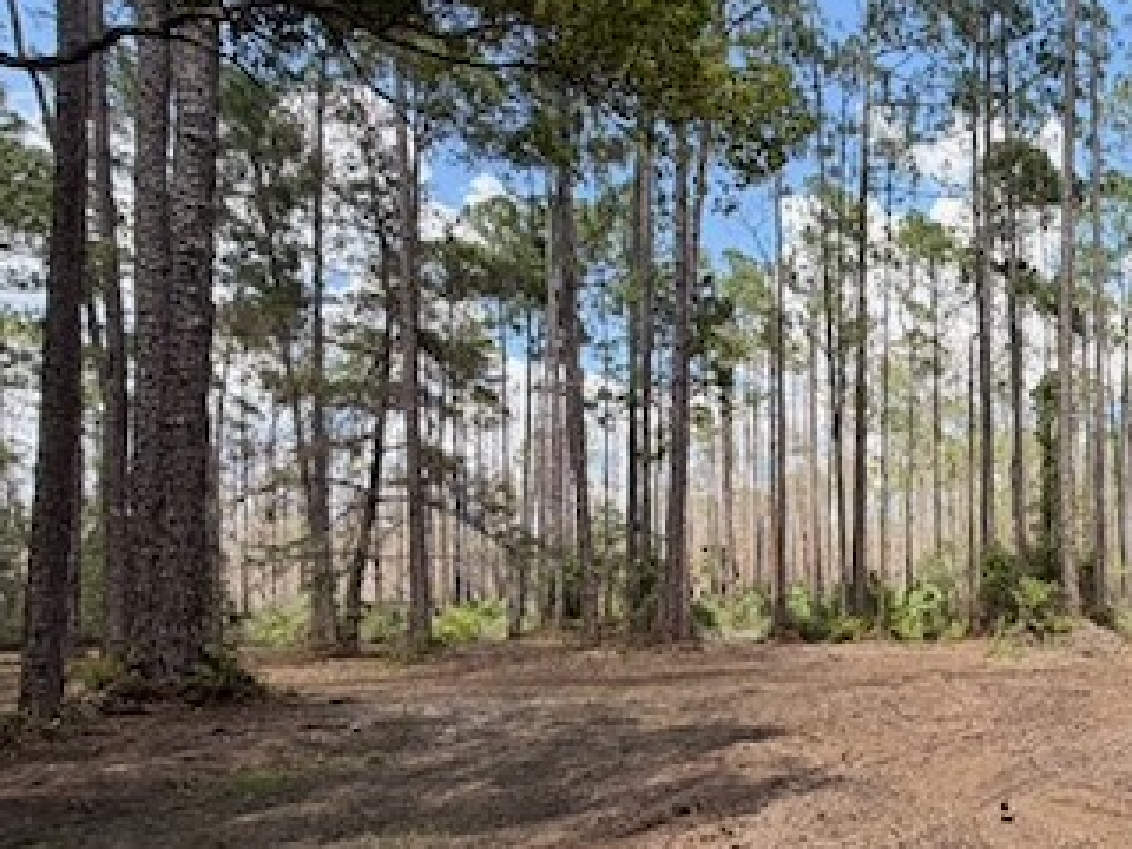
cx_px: 1086
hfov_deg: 52.7
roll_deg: +2.3
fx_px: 916
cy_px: 573
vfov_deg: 48.8
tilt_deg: +1.5
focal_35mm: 28
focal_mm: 2.22
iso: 64
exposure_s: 1/416
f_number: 2.2
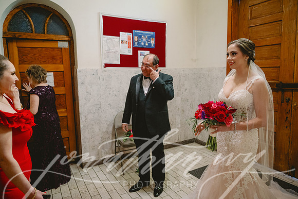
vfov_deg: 51.8
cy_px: 97
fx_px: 204
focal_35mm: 25
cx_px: 153
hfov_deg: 72.3
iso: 2000
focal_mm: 24
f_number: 2.8
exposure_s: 1/320
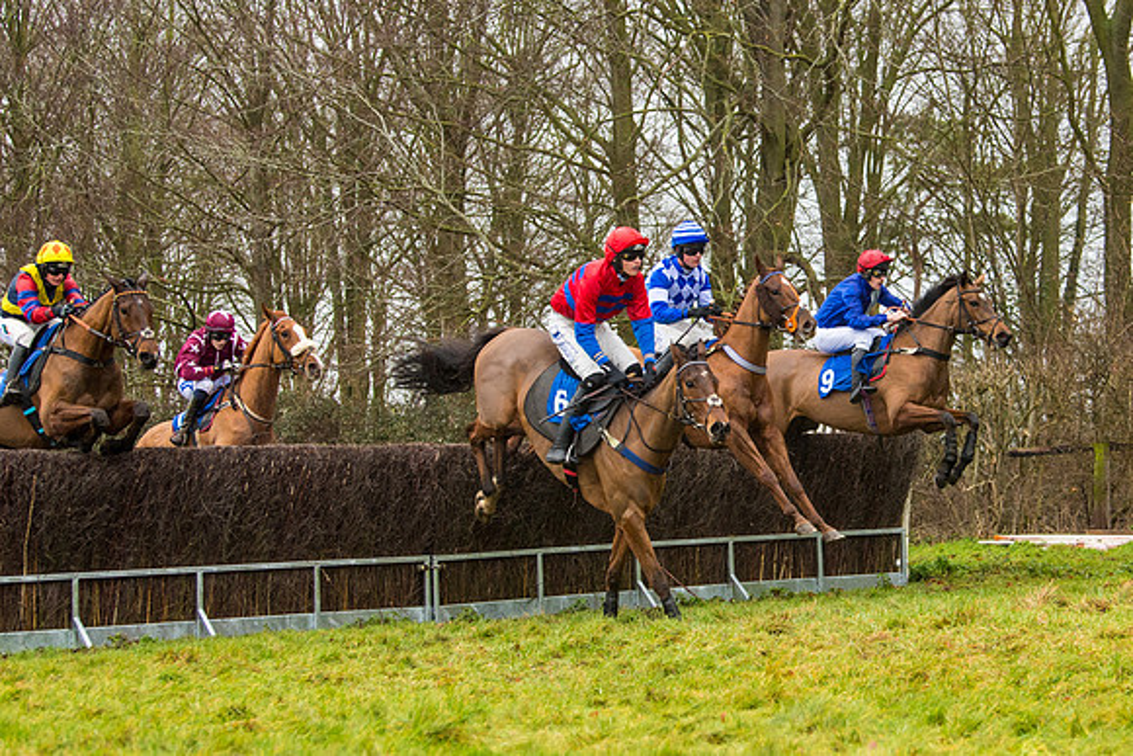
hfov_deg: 21.3
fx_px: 3004
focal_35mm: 95
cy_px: 378
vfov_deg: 14.3
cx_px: 772
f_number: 4
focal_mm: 70
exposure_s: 1/1000
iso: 1000
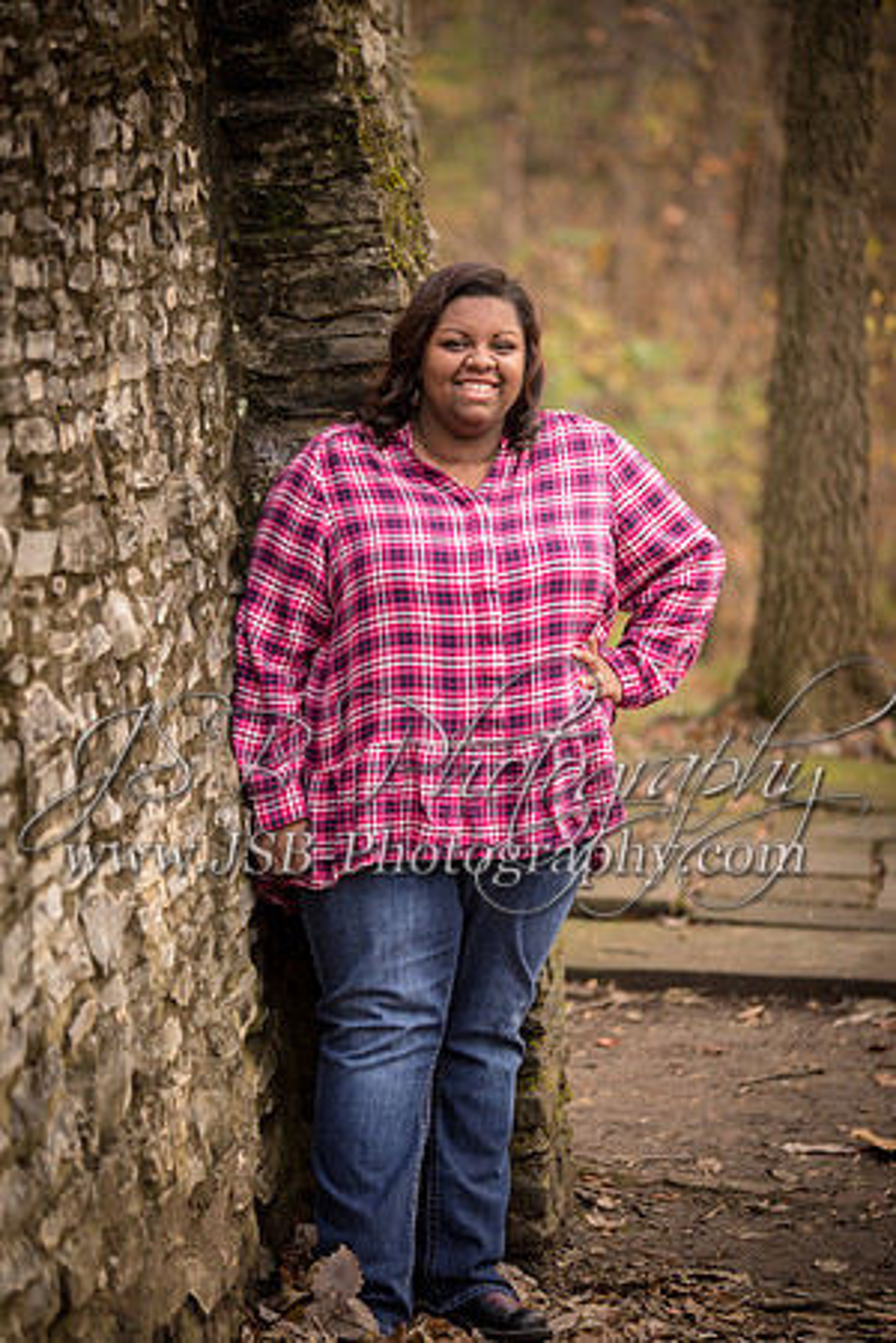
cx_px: 448
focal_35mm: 112
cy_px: 672
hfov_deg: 12.2
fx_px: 4181
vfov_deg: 18.3
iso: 200
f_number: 2.8
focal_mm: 112
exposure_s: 1/80
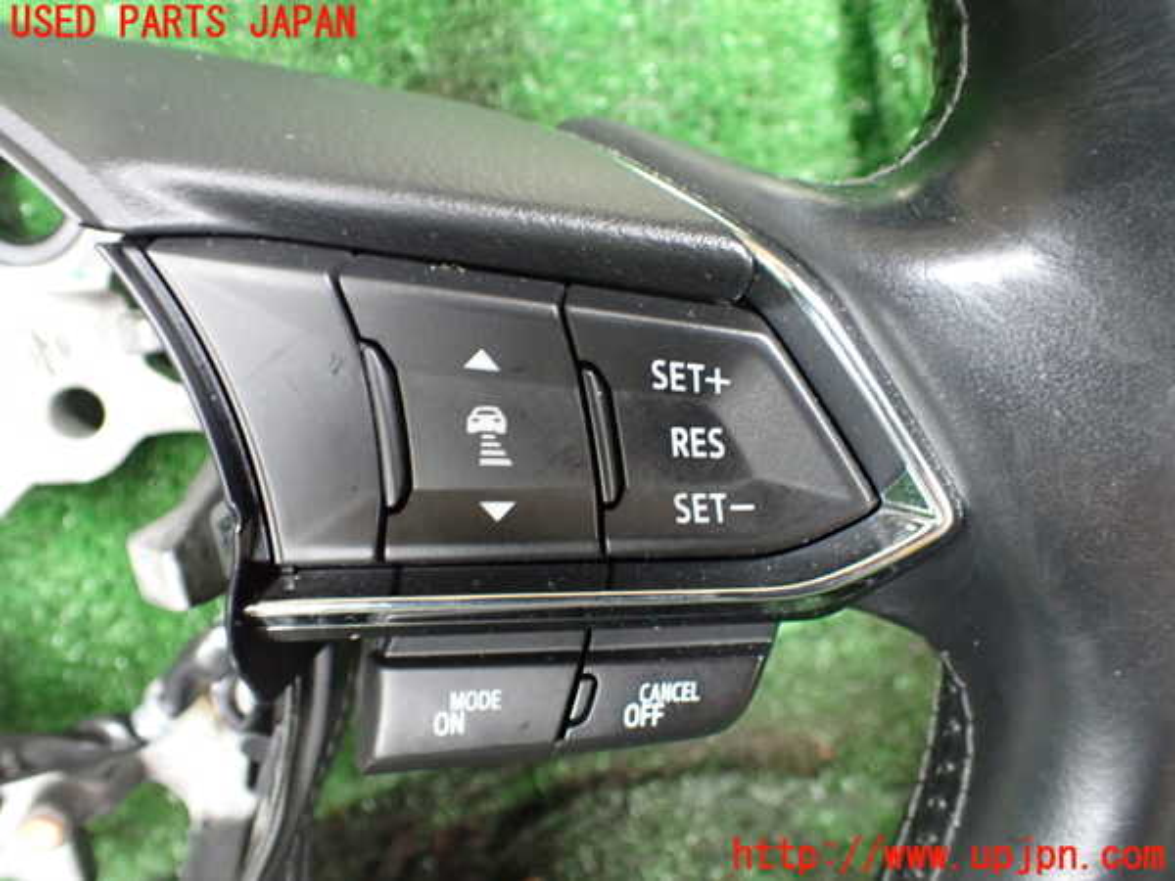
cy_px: 440
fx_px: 1018
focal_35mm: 30
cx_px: 588
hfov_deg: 60.0
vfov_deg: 46.8
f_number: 2.3
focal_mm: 5.4
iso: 800
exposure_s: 1/40
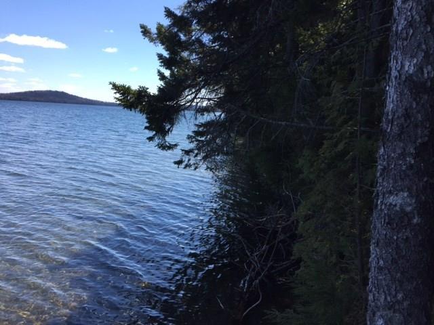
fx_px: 364
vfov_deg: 48.2
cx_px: 217
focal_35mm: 29
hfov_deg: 61.7
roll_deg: -0.6
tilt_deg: -9.1
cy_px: 162
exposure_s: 1/1163
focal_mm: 4.15
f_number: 2.2
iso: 32
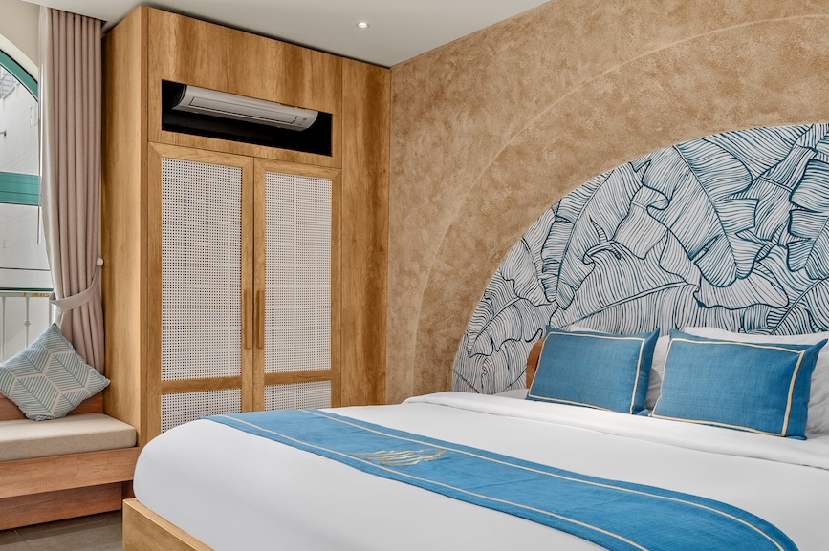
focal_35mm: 31
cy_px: 327
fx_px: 713
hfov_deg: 60.3
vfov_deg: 42.1
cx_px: 438
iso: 160
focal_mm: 14
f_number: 8
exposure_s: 1/4
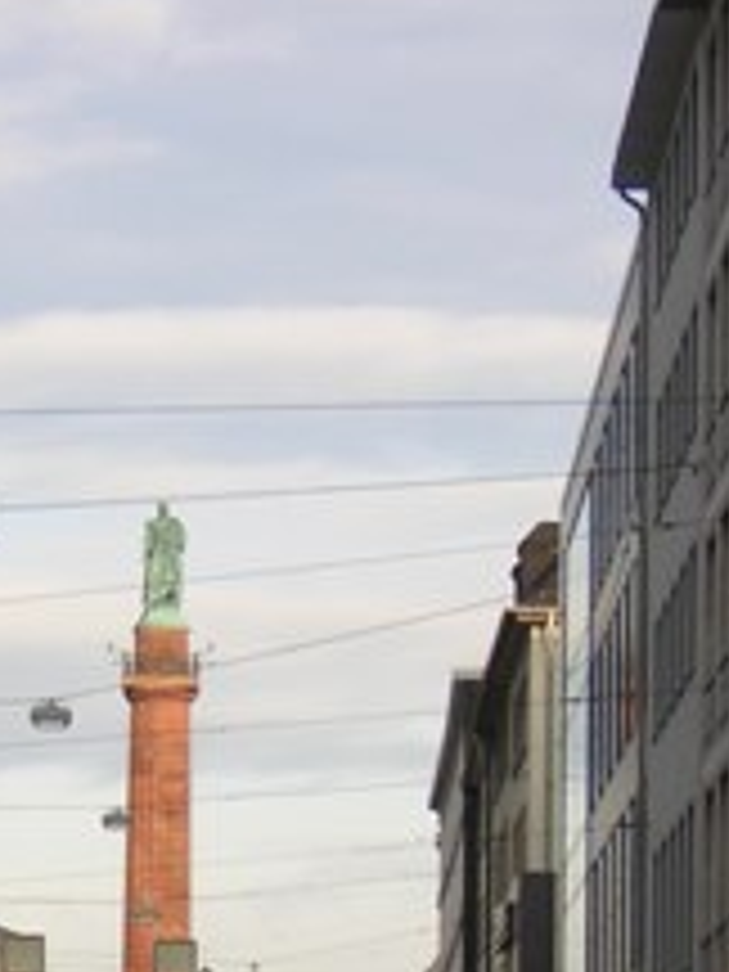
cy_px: 986
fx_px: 5419
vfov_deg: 10.2
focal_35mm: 193
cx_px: 9
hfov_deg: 7.7
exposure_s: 1/197
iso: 100
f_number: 4.3
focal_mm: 12.1
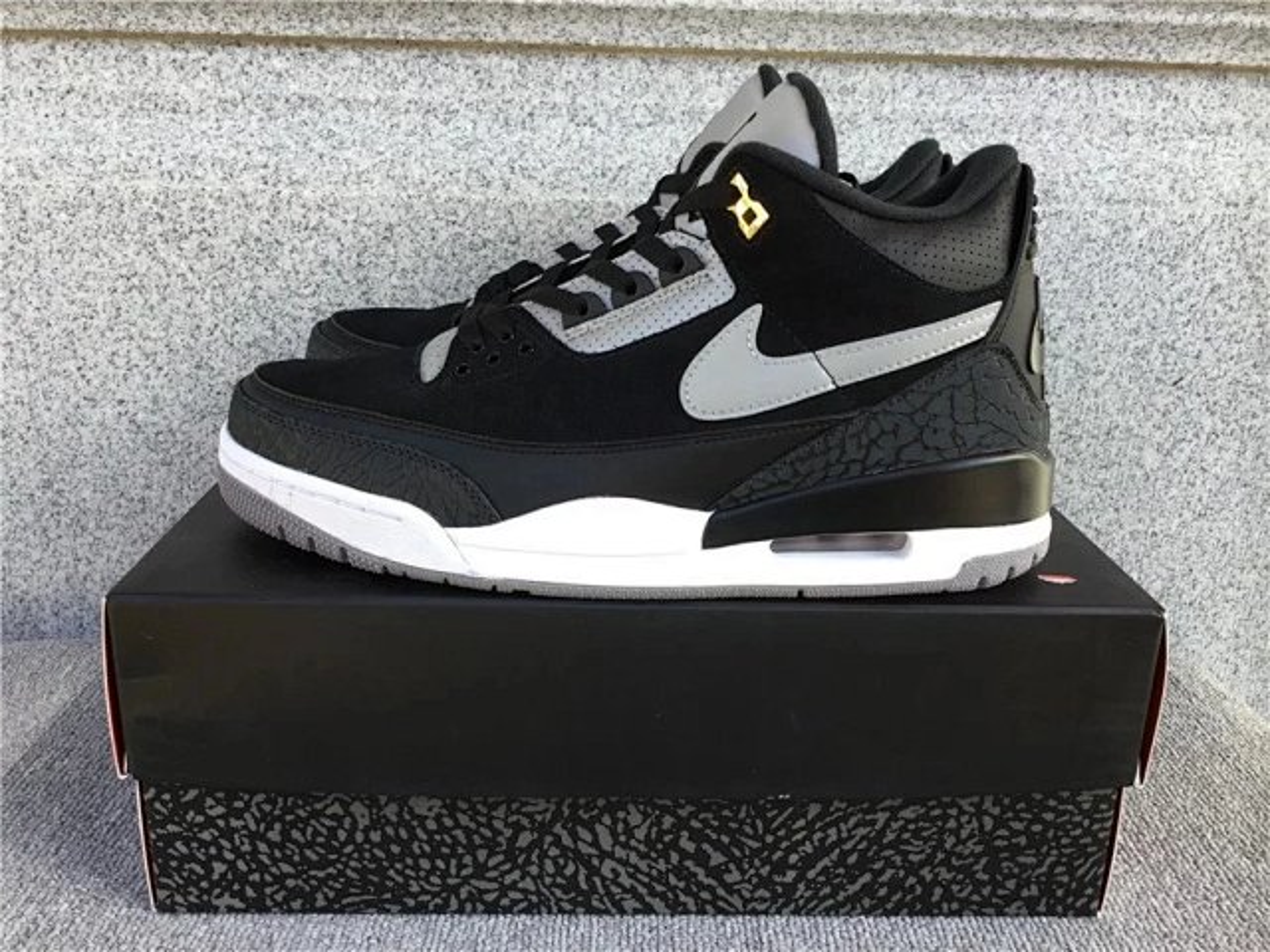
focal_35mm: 31
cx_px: 635
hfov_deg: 58.4
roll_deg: -0.9
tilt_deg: -17.3
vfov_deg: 45.4
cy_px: 476
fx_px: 1137
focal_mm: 3.3
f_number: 2.4
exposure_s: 1/106
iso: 25
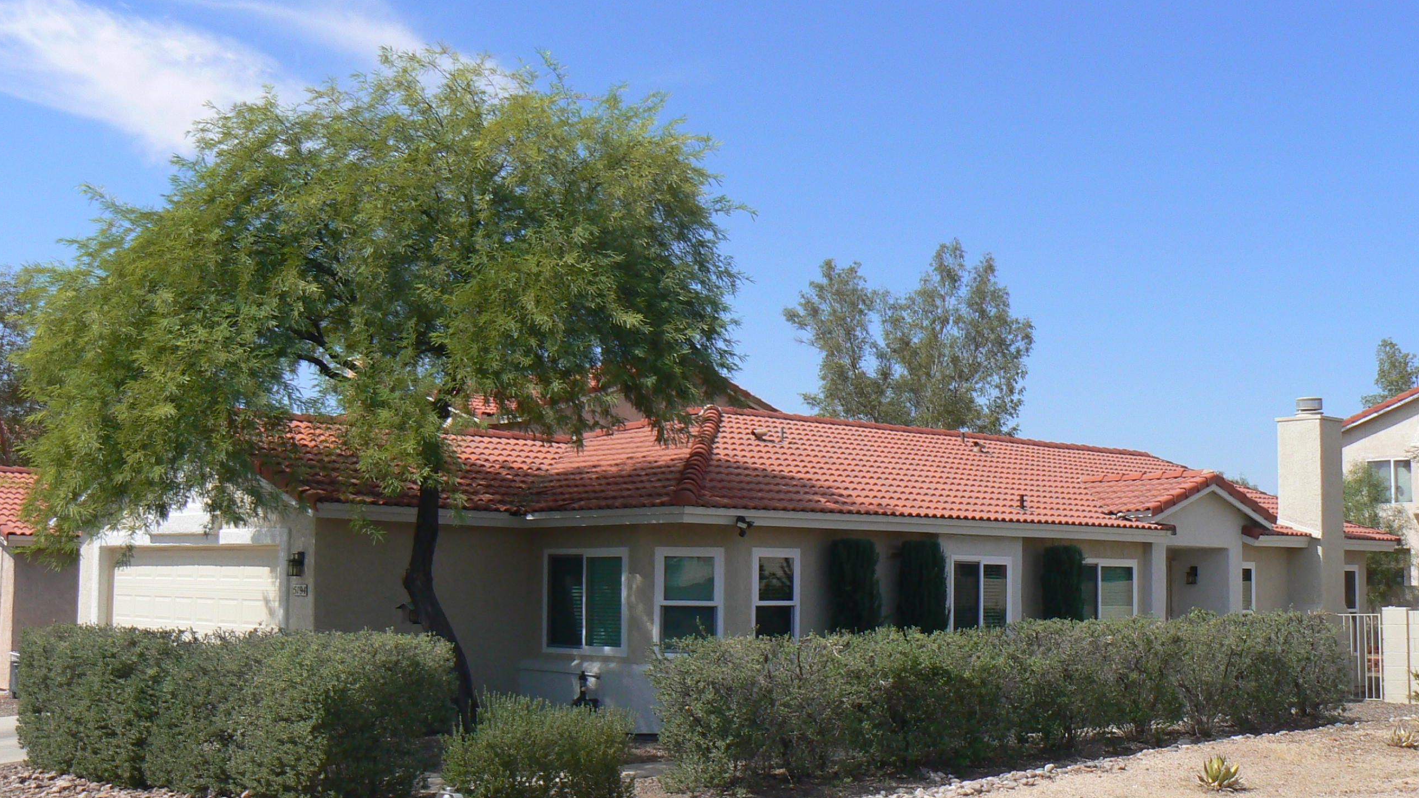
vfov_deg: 26.0
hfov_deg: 44.5
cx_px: 764
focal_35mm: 46
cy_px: 416
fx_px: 1731
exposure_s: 1/500
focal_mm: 6
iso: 80
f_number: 6.3
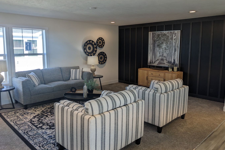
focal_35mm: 29
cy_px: 72
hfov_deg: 63.7
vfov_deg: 45.0
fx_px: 181
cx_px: 113
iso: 42
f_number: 1.73
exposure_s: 1/199
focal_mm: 4.38
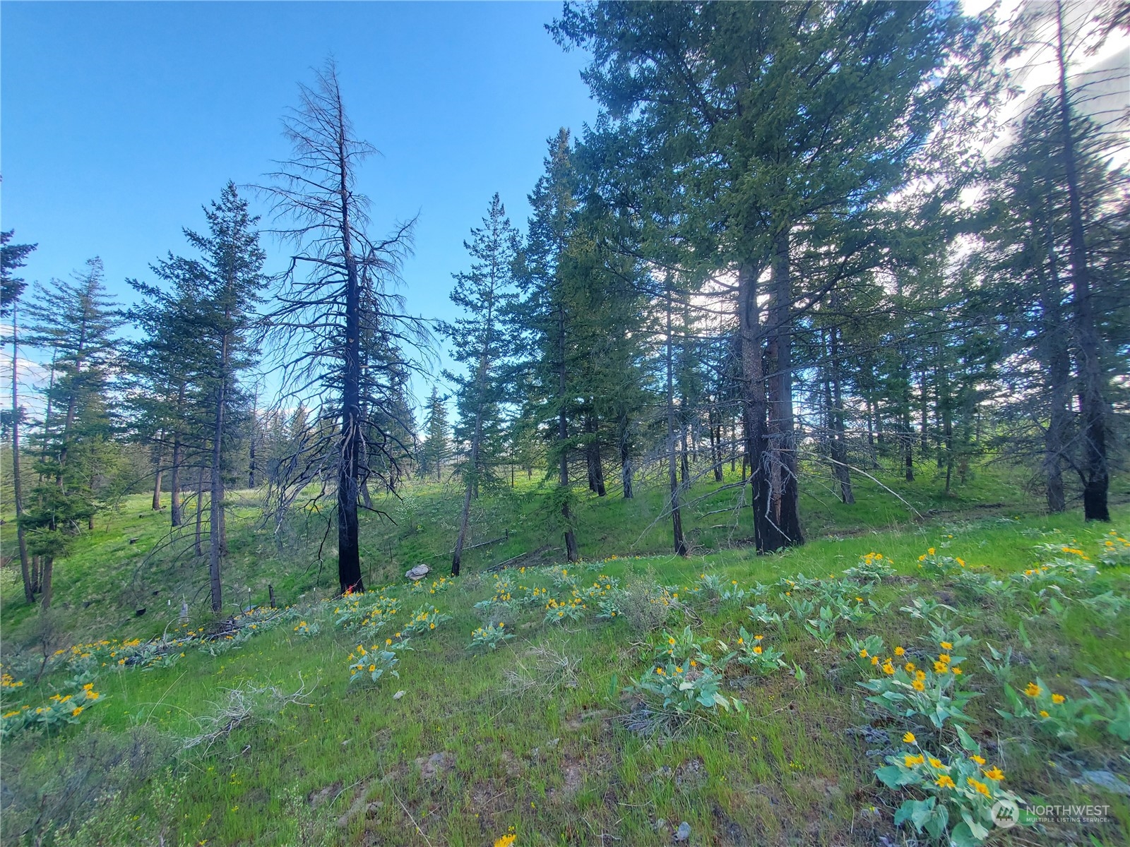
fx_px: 424
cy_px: 424
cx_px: 565
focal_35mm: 13
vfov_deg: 89.9
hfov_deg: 106.2
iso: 50
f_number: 2.2
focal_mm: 1.8
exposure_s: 1/216
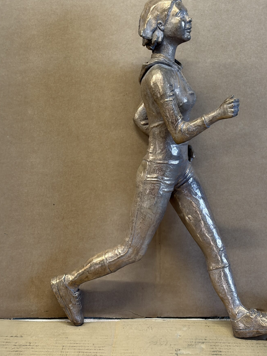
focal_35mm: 76
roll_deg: +1.1
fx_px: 782
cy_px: 129
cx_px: 157
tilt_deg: -18.3
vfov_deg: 25.6
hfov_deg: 19.4
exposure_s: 1/50
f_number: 1.6
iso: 64
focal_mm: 5.96
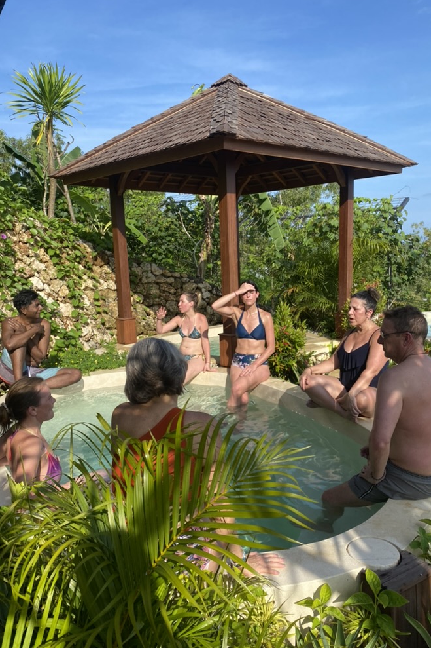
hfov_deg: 46.4
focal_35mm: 28
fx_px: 503
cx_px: 219
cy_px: 313
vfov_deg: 65.5
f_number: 1.8
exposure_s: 1/1961
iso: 32
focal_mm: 4.25
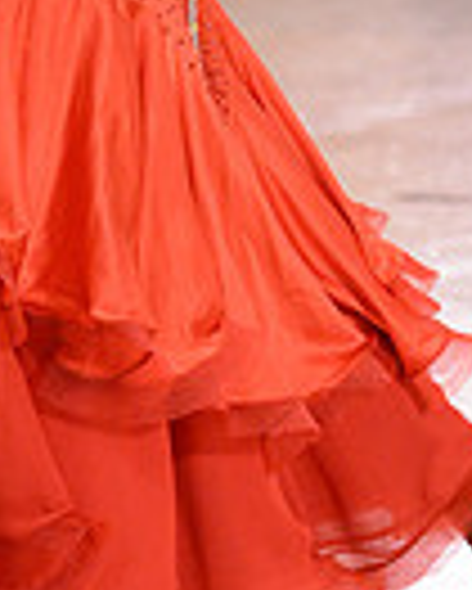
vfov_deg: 4.4
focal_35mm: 437
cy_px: -221
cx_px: 38
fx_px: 7622
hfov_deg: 3.5
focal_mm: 105
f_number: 2.8
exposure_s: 1/250
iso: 2500
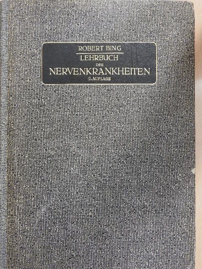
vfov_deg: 42.1
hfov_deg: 32.2
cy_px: 134
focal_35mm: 45
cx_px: 101
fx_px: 350
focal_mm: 8.1
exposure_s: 1/8
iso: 560
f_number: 4
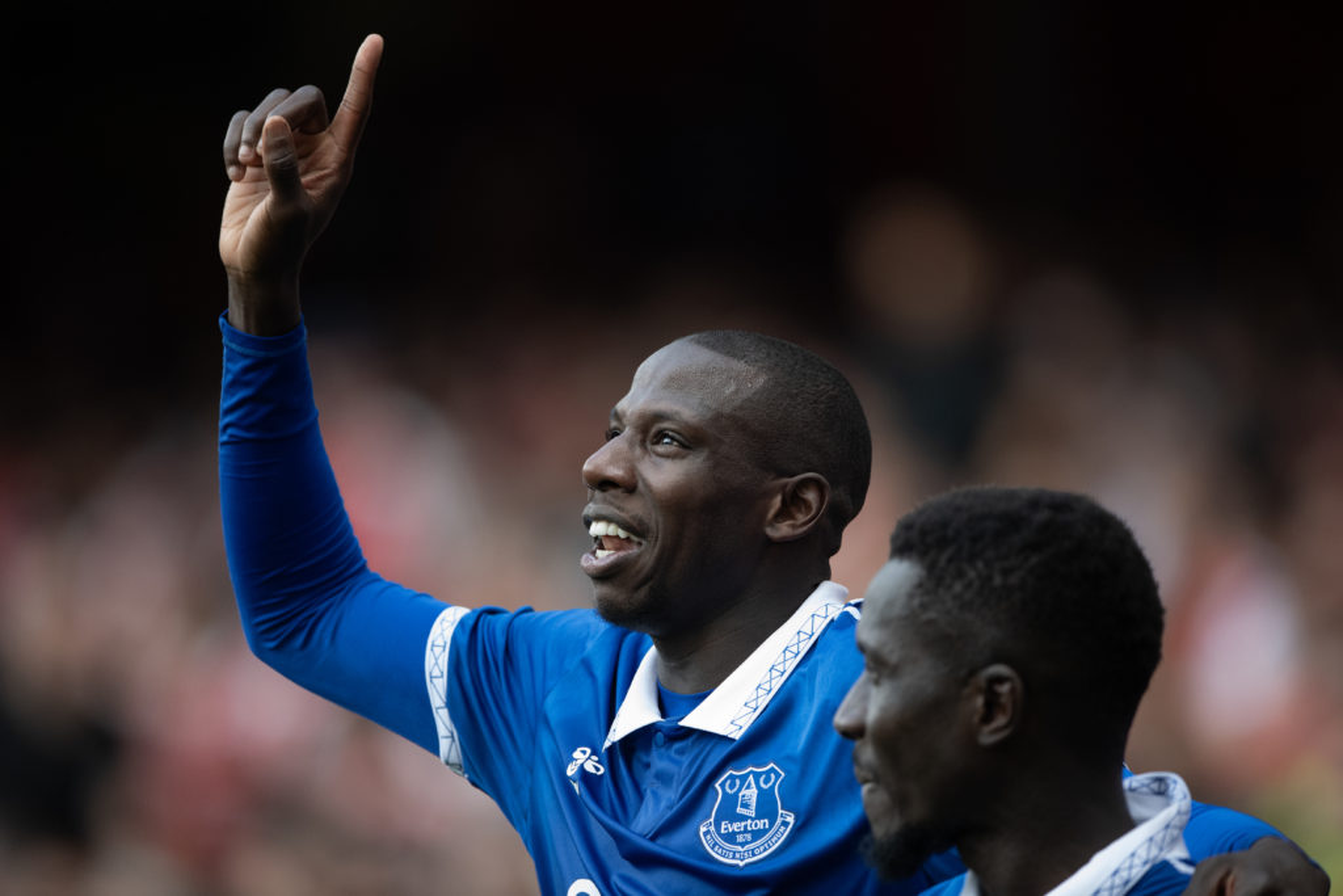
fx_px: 22385
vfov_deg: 2.3
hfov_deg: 3.4
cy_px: 448
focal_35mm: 600
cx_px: 672
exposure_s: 1/2000
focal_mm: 600
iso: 4500
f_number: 4
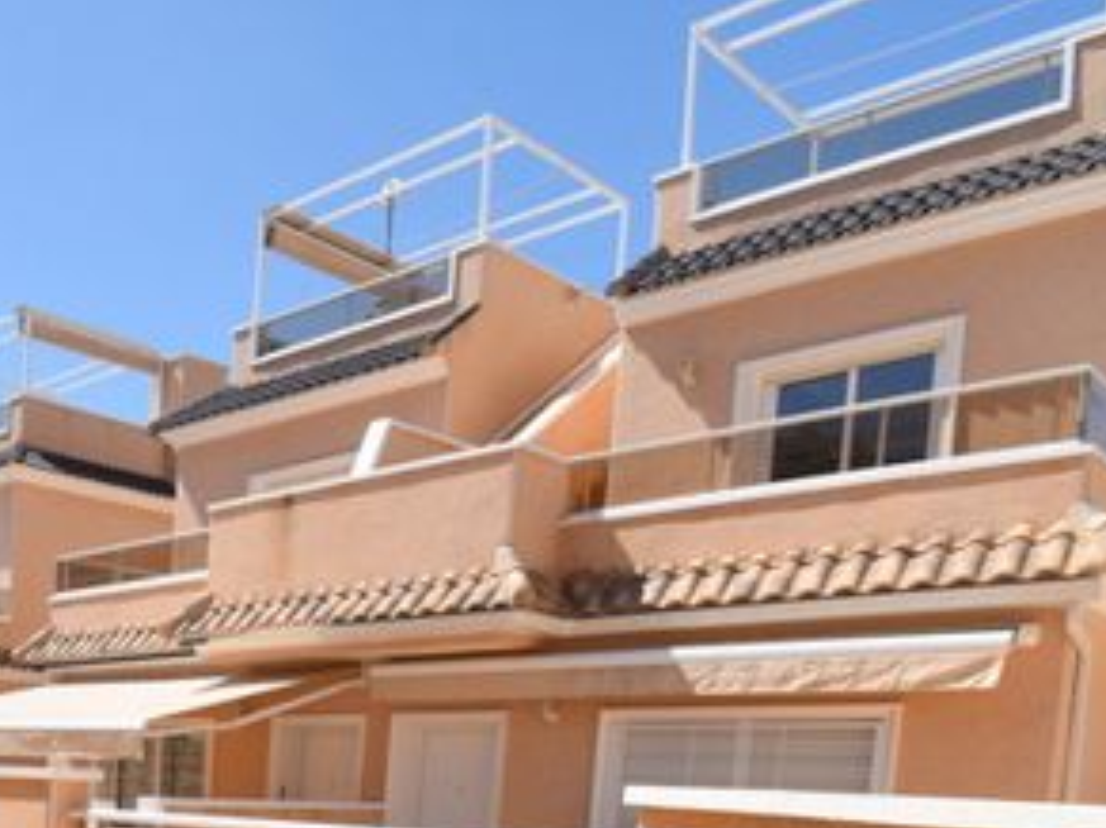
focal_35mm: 35
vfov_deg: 35.4
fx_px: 1118
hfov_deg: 43.9
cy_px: 889
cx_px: -32
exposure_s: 1/320
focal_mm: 10
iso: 100
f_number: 9
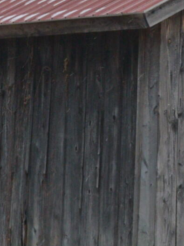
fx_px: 2033
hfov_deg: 5.2
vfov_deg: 6.9
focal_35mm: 287
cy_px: 96
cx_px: 209
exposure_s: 1/60
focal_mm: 35
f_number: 9
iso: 1100
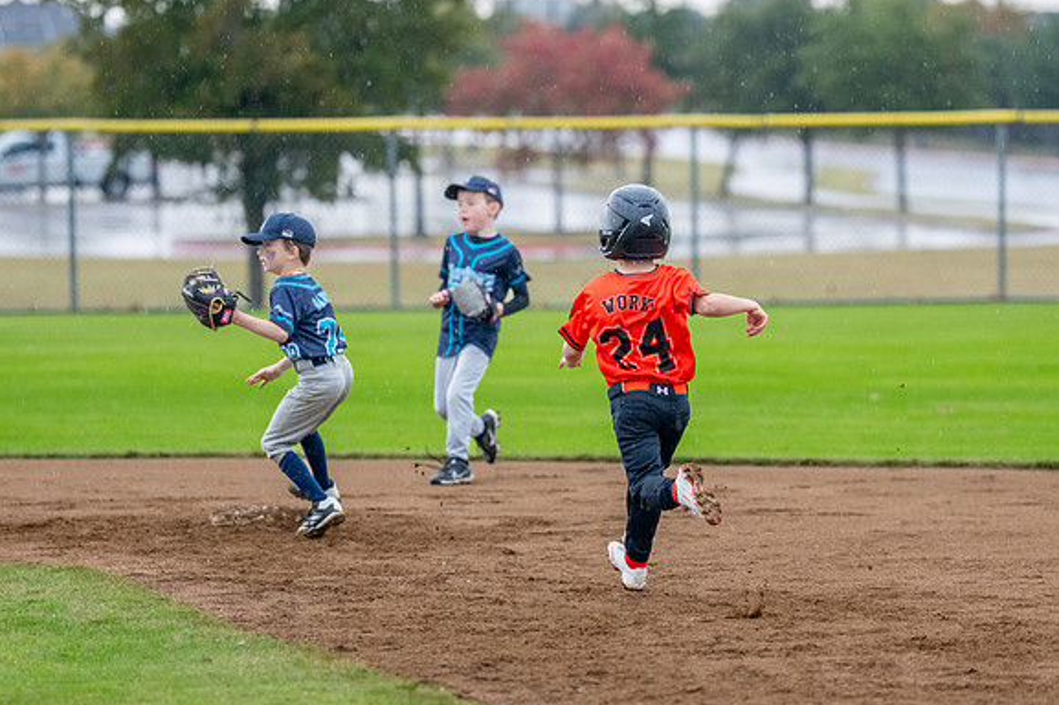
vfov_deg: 5.7
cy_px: 393
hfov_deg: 8.6
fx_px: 7026
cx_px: 608
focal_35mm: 239
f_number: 2.8
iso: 1600
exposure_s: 1/1000
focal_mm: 150
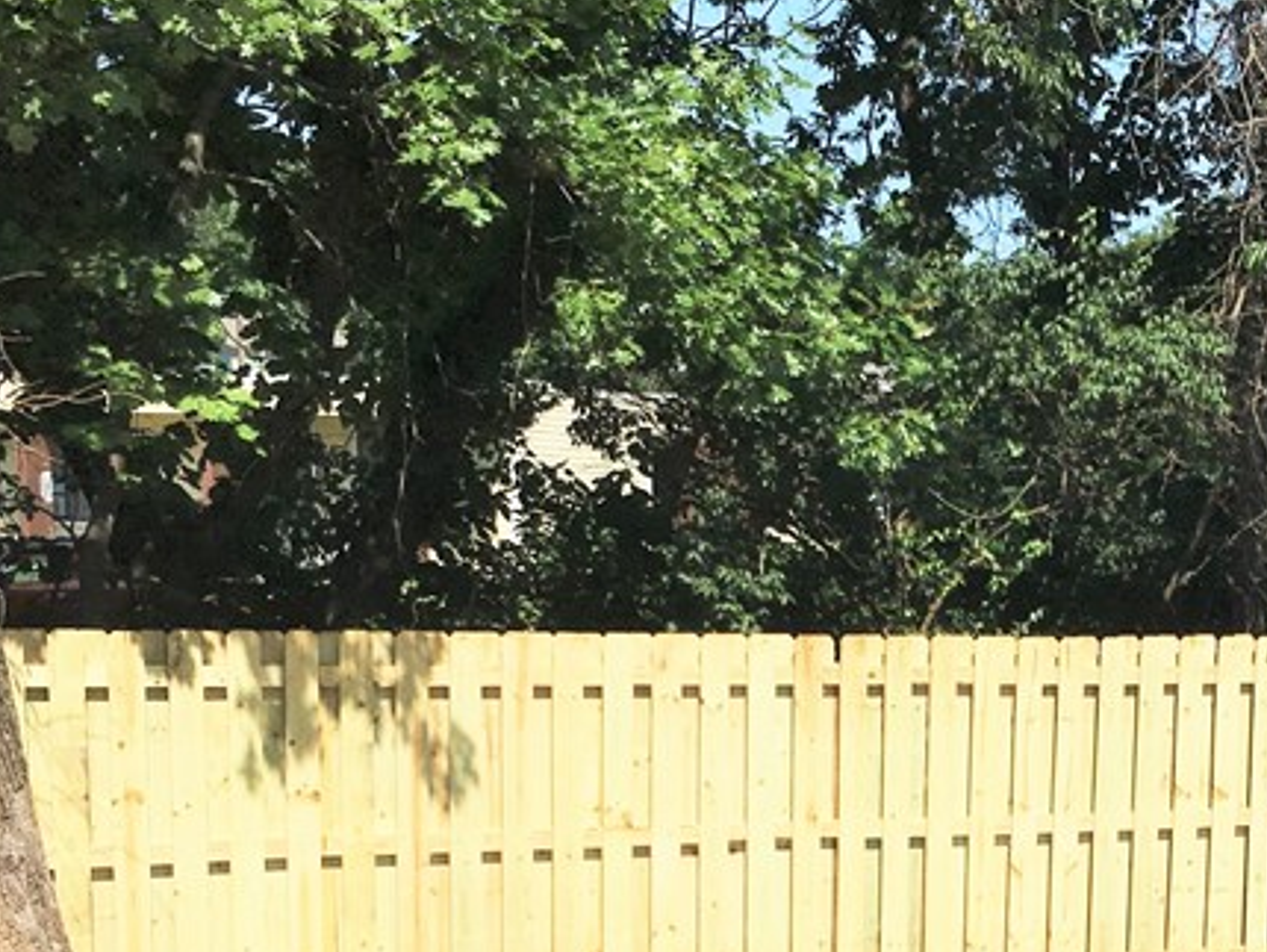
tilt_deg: -9.2
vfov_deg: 20.6
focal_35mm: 69
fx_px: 2527
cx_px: 1070
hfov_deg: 27.4
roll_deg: -1.9
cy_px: 967
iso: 25
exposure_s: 1/3663
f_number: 2.2
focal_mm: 4.15
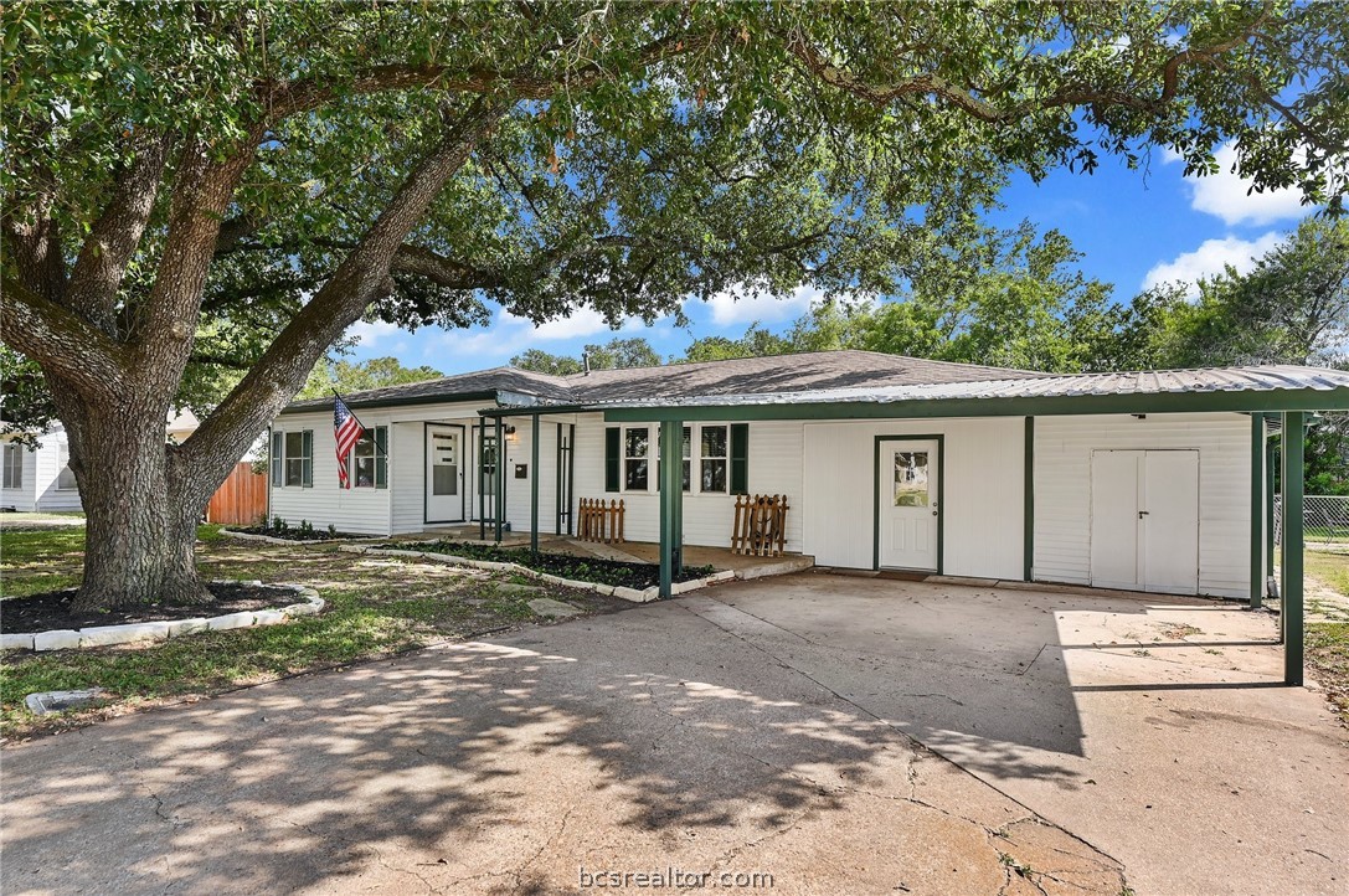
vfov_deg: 64.4
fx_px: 711
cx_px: 674
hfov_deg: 87.0
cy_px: 448
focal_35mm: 19
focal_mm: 19
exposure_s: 1/250
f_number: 7.1
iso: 250
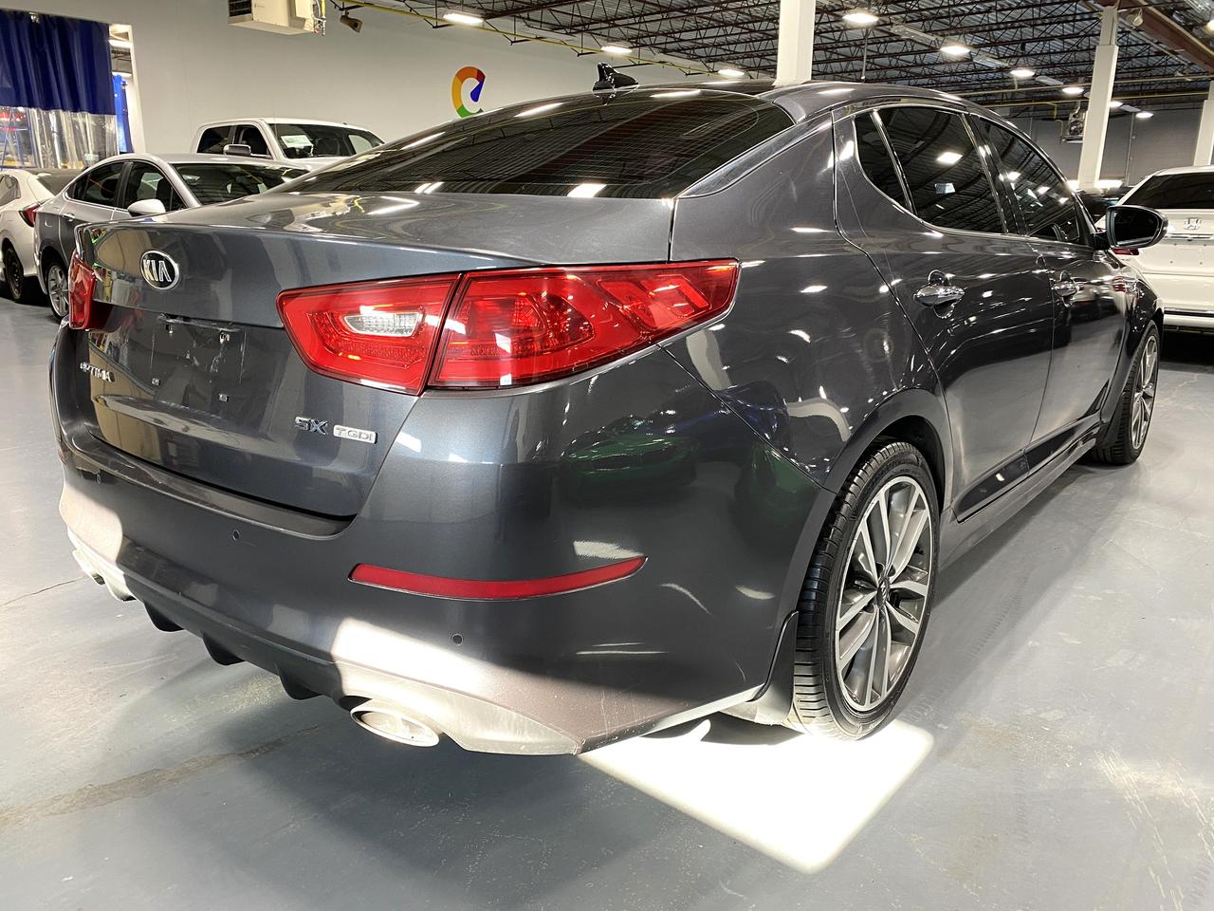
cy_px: 456
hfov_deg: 67.3
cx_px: 607
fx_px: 912
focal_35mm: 26
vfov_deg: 53.1
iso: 100
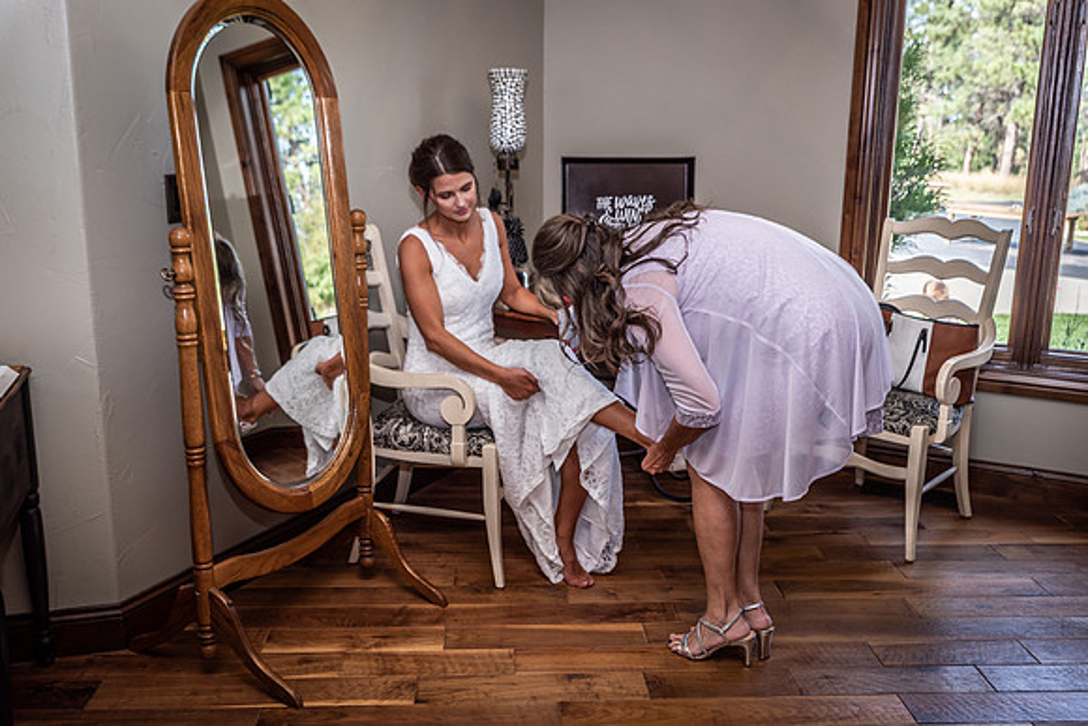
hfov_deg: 54.4
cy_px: 363
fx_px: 1058
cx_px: 544
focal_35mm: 35
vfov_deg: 37.9
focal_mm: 35
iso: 160
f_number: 4.5
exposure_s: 1/200
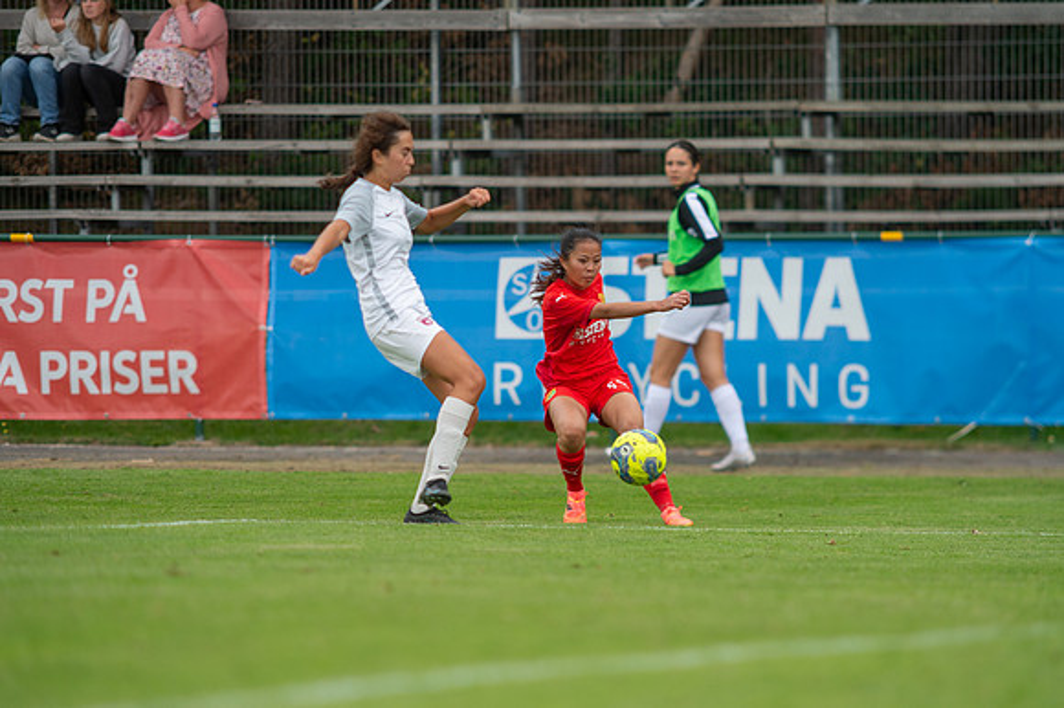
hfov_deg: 4.7
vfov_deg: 3.1
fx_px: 12883
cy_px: 354
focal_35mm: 436
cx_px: 532
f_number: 4
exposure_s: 1/1250
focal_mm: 420
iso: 560
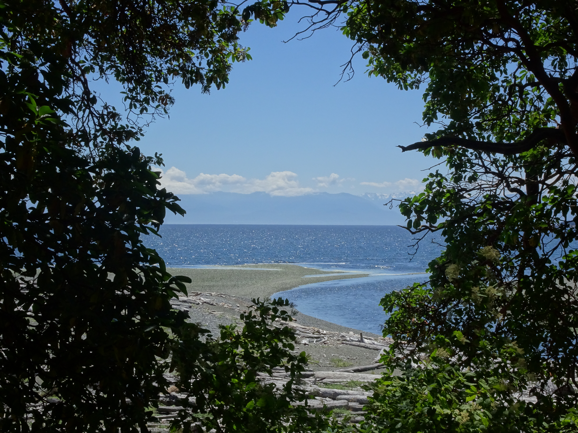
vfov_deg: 22.9
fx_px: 1069
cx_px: 289
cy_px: 216
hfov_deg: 30.3
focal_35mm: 64
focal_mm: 10.95
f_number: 6.3
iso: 80
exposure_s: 1/400
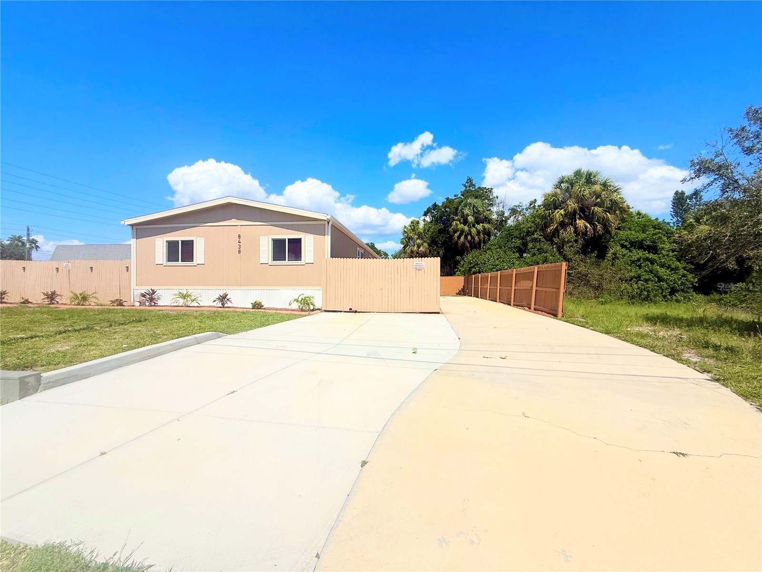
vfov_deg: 85.7
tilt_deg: +1.4
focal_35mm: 14
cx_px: 381
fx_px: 308
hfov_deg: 102.1
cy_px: 286
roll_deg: -0.1
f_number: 2.2
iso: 40
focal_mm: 2.22
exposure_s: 1/6173
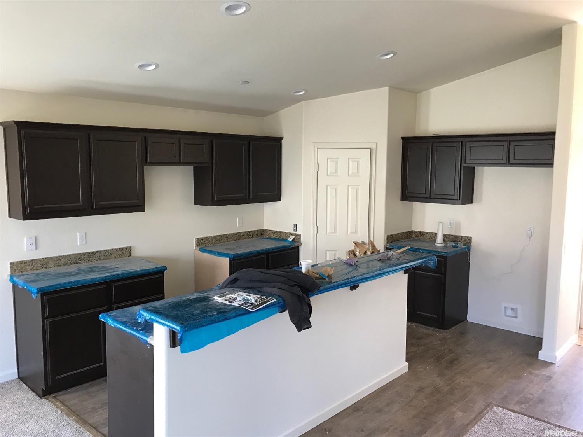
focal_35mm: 28
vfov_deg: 49.7
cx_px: 292
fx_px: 471
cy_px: 218
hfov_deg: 63.5
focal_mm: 3.99
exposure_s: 1/30
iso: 32
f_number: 1.8
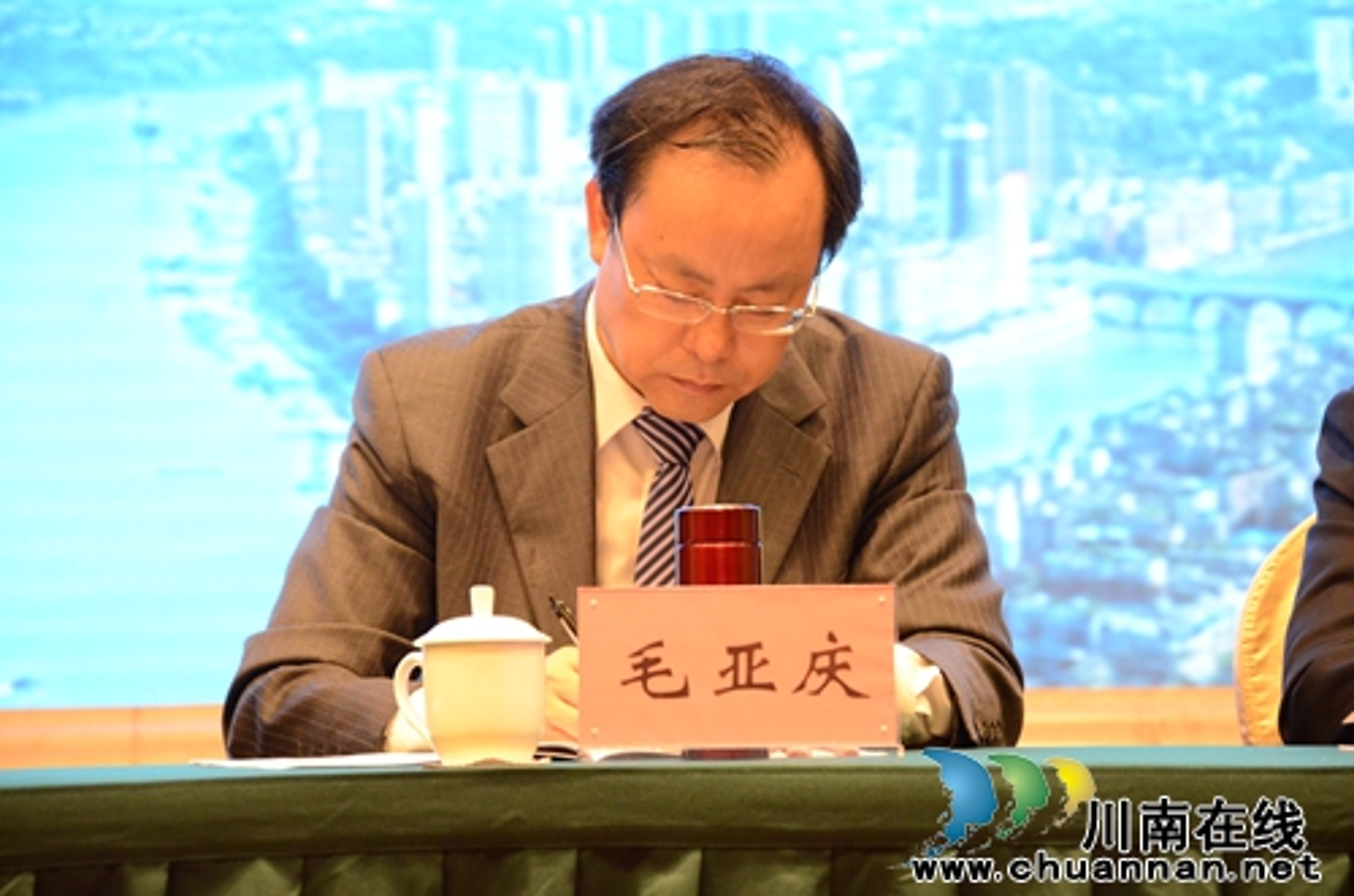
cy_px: 448
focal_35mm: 128
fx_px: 4785
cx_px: 677
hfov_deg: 16.1
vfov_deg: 10.7
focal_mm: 85
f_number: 5.6
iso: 3200
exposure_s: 1/40
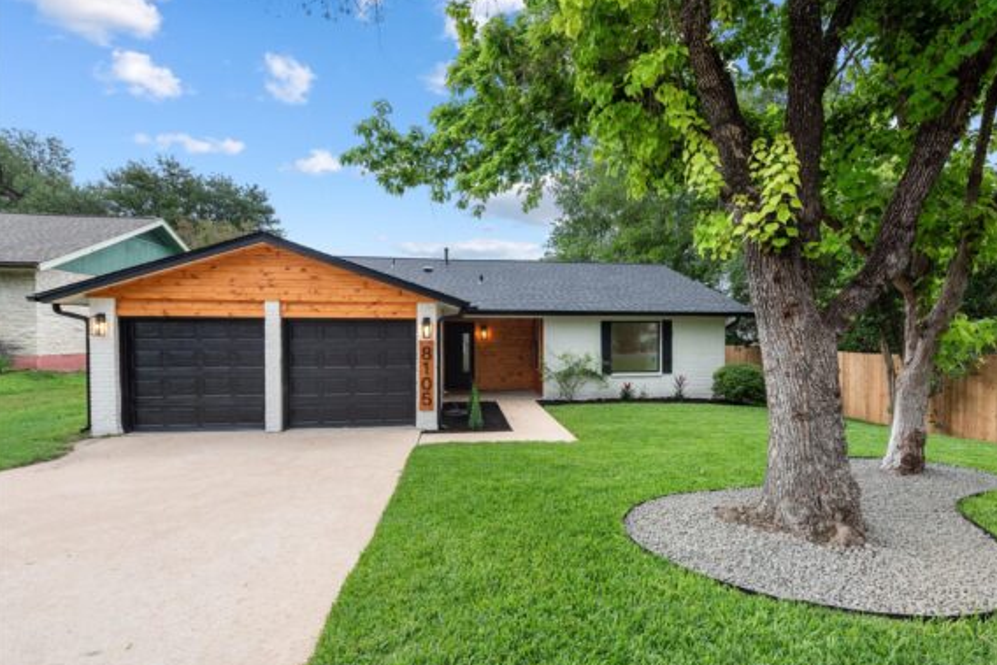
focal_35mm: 19
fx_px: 526
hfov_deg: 86.8
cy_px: 340
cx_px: 521
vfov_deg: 64.6
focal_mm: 18
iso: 400
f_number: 8
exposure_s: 1/40
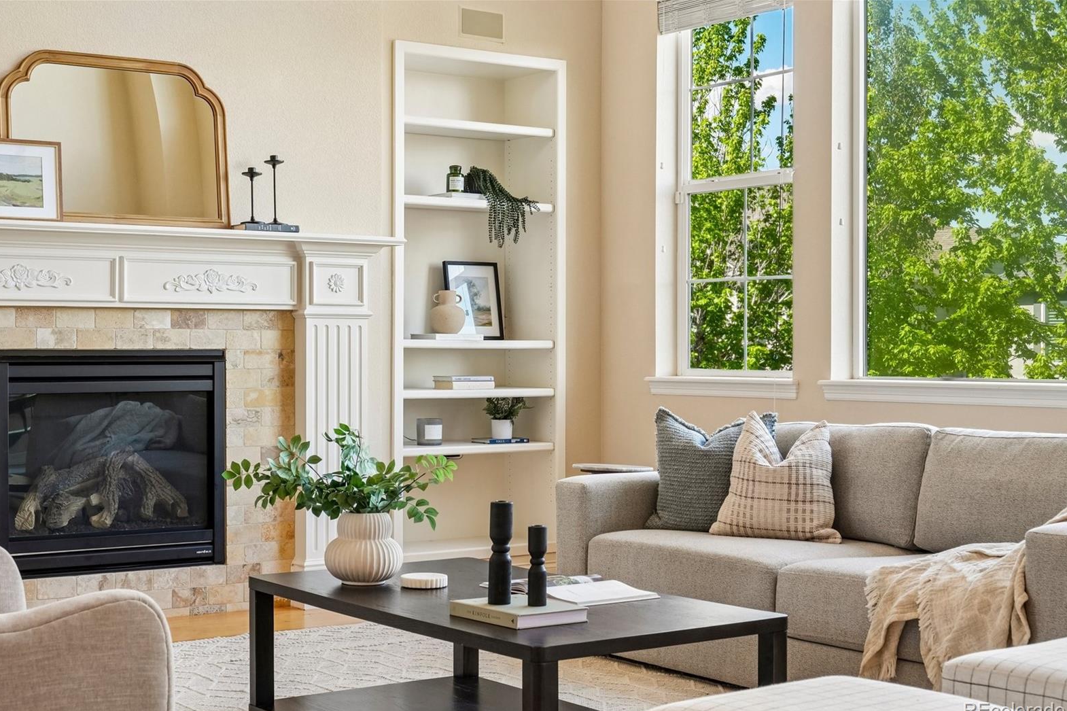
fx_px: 1586
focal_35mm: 54
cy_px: 362
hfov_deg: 37.2
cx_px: 529
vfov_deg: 25.3
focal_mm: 35
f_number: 8
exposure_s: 1/30
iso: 400
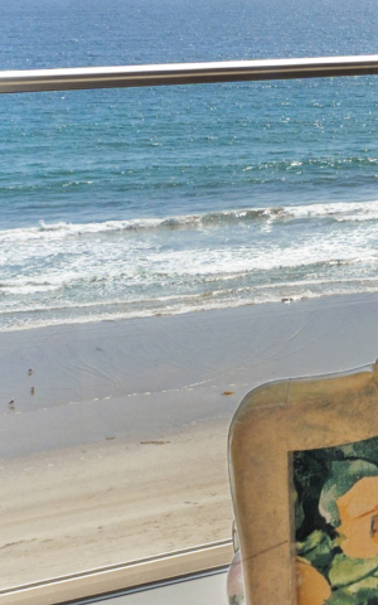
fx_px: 1434
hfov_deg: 11.5
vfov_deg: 22.7
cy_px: -23
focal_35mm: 87
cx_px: 990
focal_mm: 16
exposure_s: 1/25
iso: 100
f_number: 9
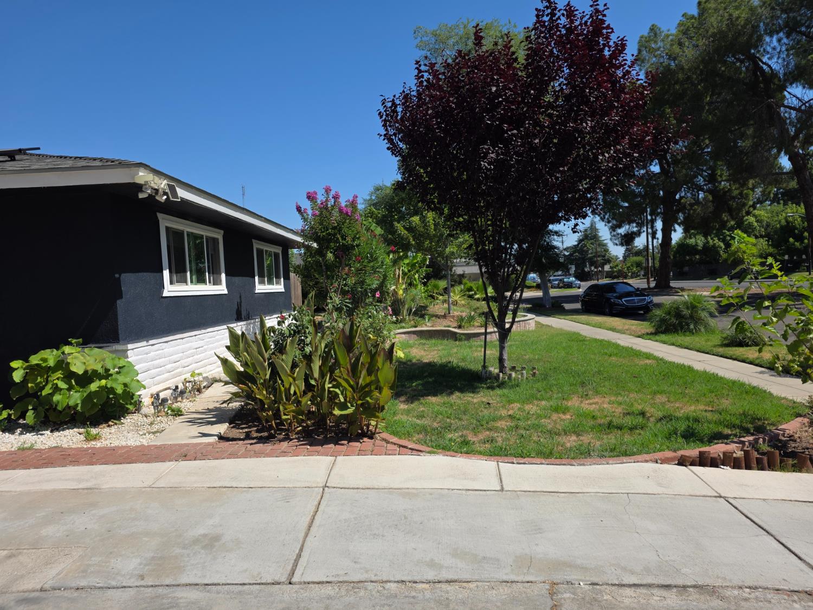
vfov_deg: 58.9
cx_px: 406
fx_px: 540
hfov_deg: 73.9
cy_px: 305
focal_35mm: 23
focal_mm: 6.25
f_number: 1.7
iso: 80
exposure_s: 1/6574
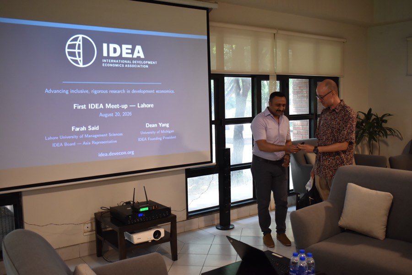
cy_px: 138
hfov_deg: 55.1
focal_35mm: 34
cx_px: 206
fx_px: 395
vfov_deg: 38.4
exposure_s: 1/60
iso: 1250
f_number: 3.8
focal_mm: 23
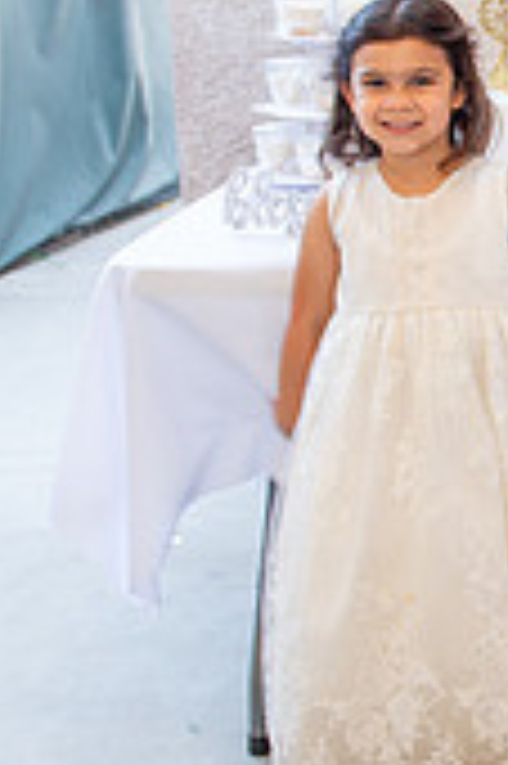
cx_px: 868
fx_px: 1739
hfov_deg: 14.8
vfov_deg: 24.4
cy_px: 169
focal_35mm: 82
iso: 200
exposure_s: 1/80
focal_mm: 24
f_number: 4
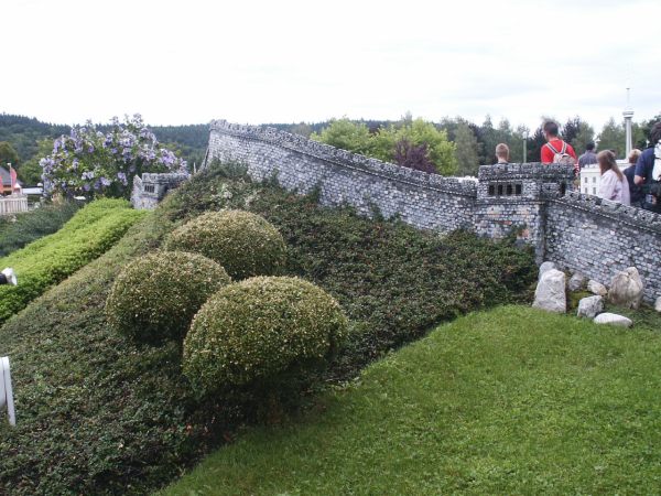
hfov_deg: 52.6
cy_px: 248
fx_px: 668
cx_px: 330
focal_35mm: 35
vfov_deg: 40.7
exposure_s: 1/60
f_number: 6.7
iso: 64
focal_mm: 7.18
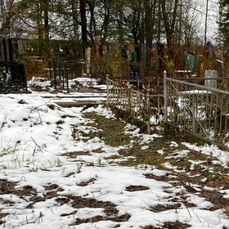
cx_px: 259
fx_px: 629
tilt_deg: -10.9
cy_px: 191
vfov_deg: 20.4
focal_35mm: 84
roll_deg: -4.3
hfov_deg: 19.7
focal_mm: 4.25
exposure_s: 1/339
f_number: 1.8
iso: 32
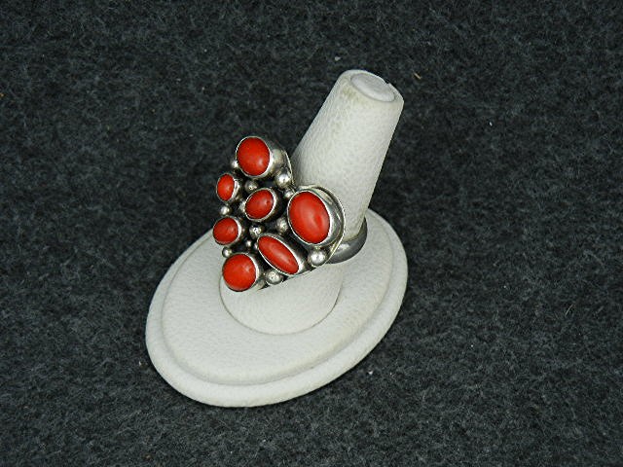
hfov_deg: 19.3
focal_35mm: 102
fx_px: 1836
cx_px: 312
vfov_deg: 14.5
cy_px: 234
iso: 200
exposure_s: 1/5.3
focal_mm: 18.3
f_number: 4.5
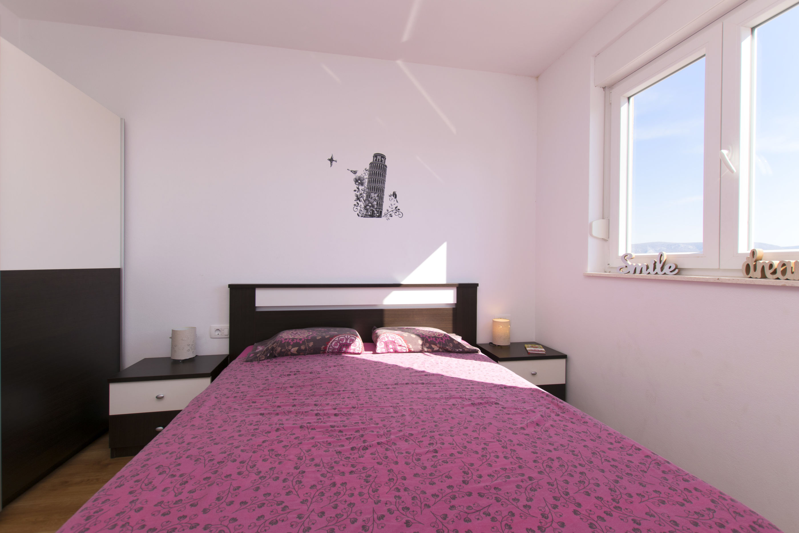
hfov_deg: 100.4
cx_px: 400
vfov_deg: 77.3
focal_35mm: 15
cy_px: 266
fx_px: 333
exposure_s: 1/160
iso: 100
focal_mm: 10
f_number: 6.3
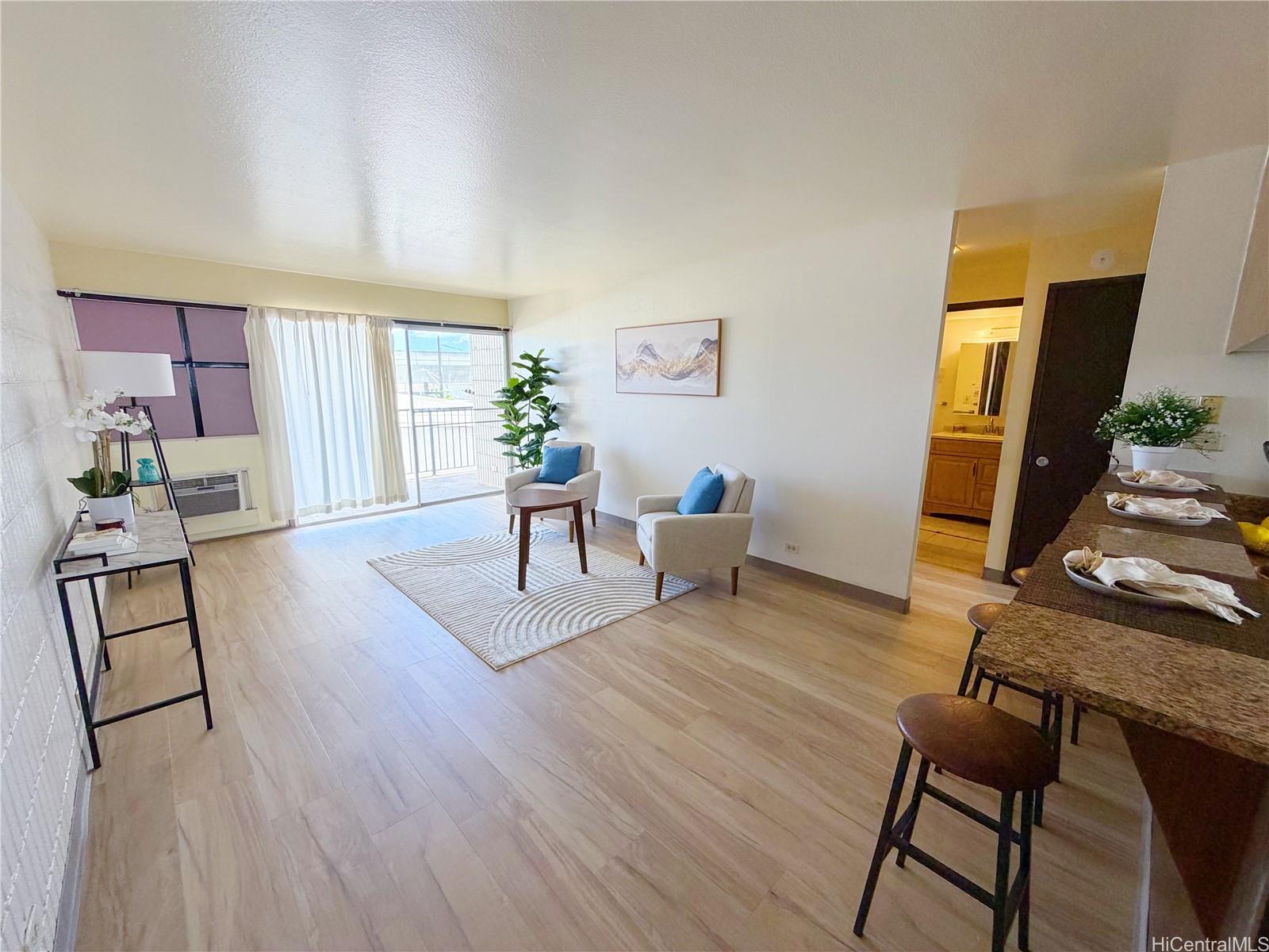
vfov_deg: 85.7
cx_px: 634
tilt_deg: -10.4
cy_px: 476
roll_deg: -0.1
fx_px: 513
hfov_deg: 102.1
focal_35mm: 14
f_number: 2.2
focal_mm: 2.22
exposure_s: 1/121
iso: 160
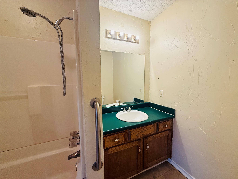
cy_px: 90
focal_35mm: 14
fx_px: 96
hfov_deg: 102.1
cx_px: 119
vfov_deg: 85.7
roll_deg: +2.2
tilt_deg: -5.3
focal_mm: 2.22
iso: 200
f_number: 2.2
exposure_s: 1/120
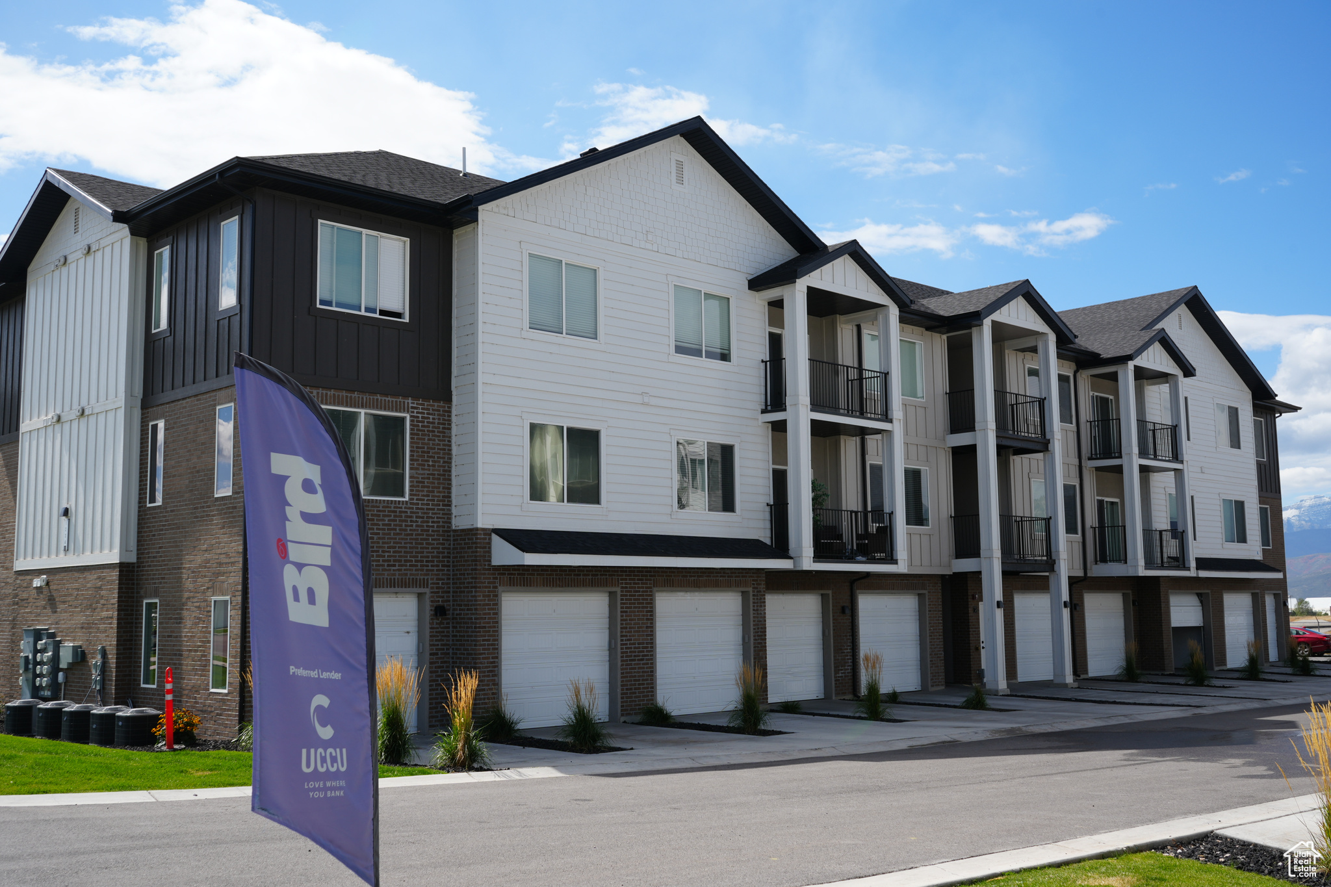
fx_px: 1331
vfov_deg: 36.9
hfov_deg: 53.1
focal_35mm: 36
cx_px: 666
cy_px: 444
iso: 100
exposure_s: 1/160
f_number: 10
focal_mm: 36
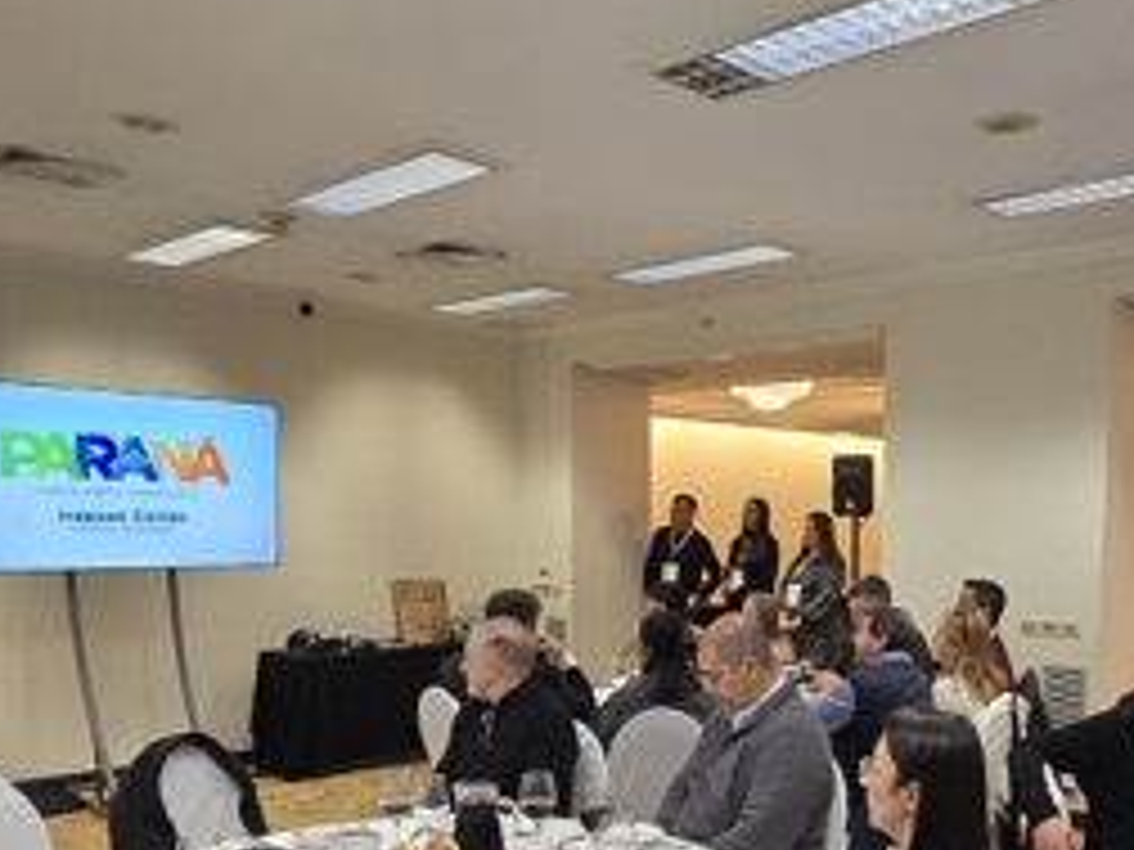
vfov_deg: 41.5
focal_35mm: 33
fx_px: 1081
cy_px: 648
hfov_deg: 53.8
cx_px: 792
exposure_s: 1/50
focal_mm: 2.2
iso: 125
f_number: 2.2
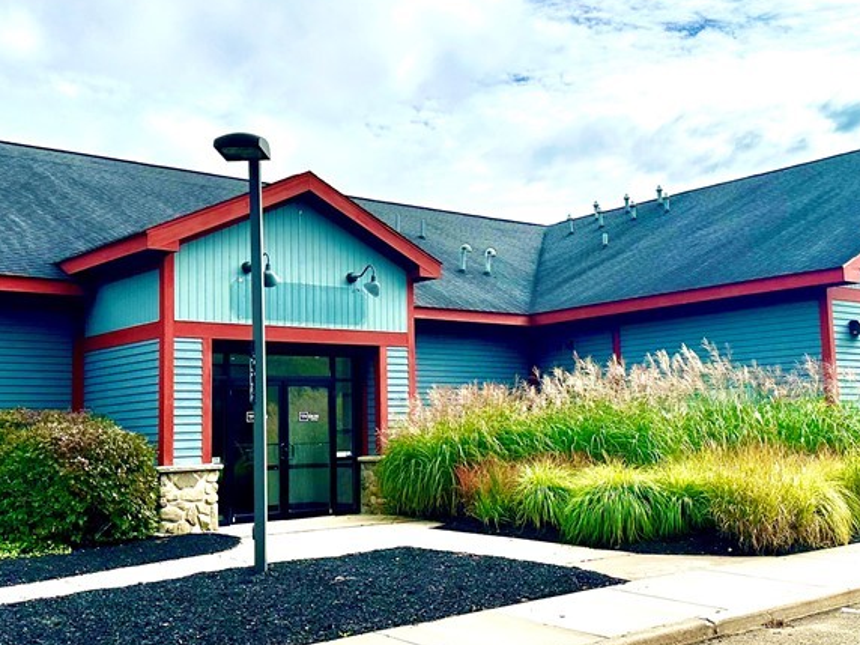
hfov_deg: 43.8
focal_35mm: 43
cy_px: 316
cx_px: 469
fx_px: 1068
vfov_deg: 33.6
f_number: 1.78
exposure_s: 1/13699
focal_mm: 6.86
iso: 80
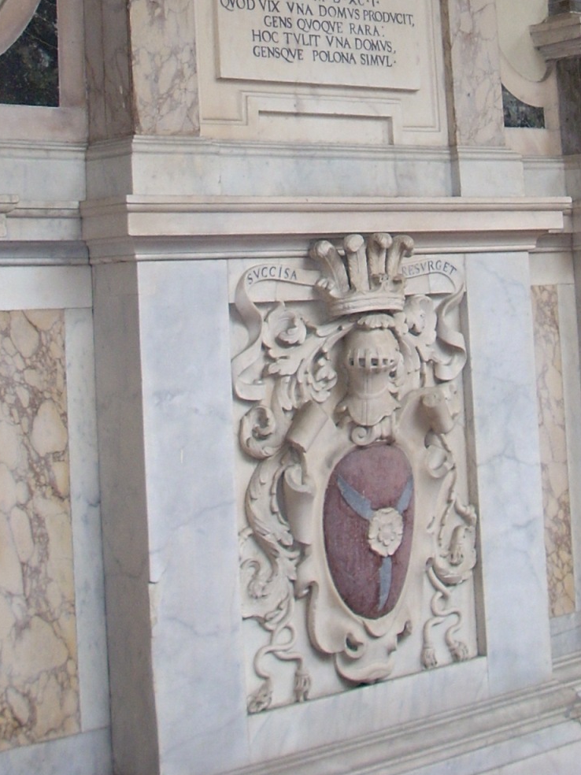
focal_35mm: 77
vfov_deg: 24.2
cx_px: 331
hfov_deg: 19.1
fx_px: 1723
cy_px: 0
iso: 100
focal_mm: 6.2
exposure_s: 1/30
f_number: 2.8
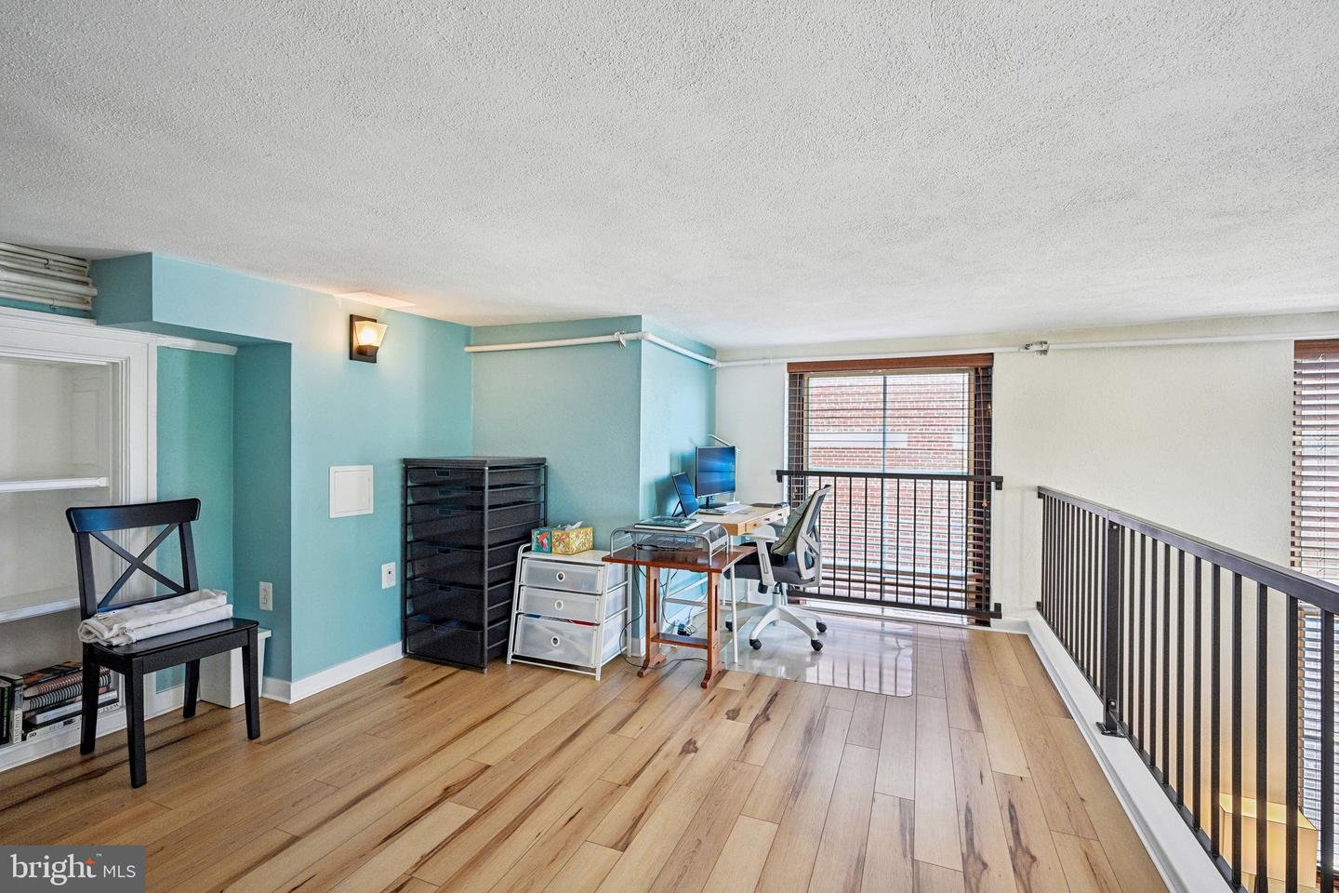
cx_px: 670
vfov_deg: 73.7
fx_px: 595
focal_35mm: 16
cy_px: 446
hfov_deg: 96.7
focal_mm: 16
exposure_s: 1/25
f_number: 8
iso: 800
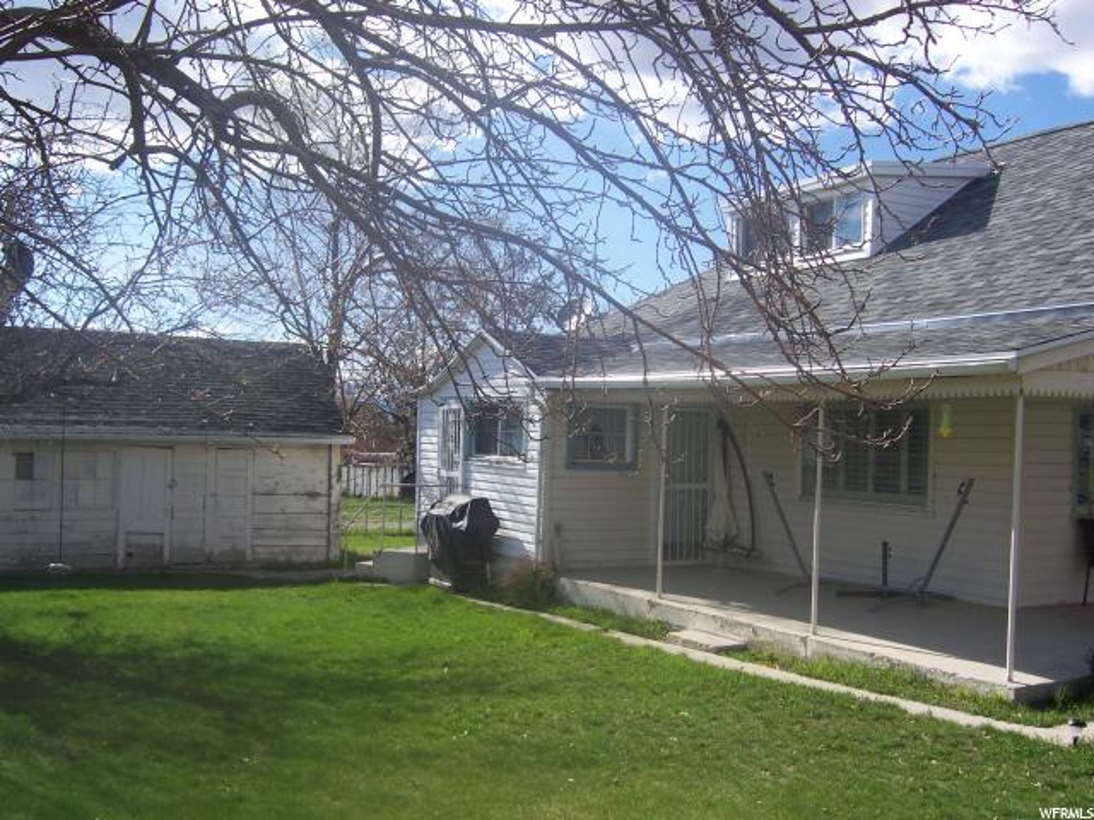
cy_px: 410
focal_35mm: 36
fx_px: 1138
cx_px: 547
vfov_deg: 39.7
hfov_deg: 51.4
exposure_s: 1/400
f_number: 4.5
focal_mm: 6.2
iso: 80
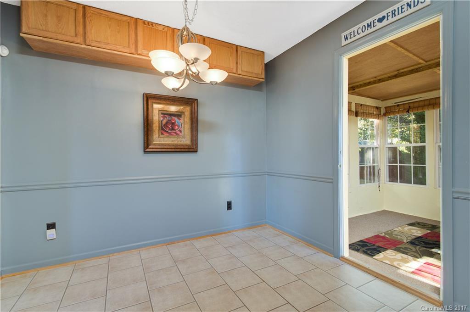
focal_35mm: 15
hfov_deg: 100.5
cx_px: 235
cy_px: 156
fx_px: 196
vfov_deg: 77.2
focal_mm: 10
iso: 400
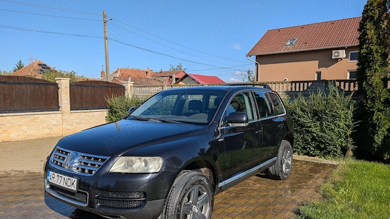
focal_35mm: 27
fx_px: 279
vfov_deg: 42.8
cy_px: 125
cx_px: 192
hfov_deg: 69.9
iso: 21
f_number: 1.68
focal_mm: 6.9
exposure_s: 1/1653
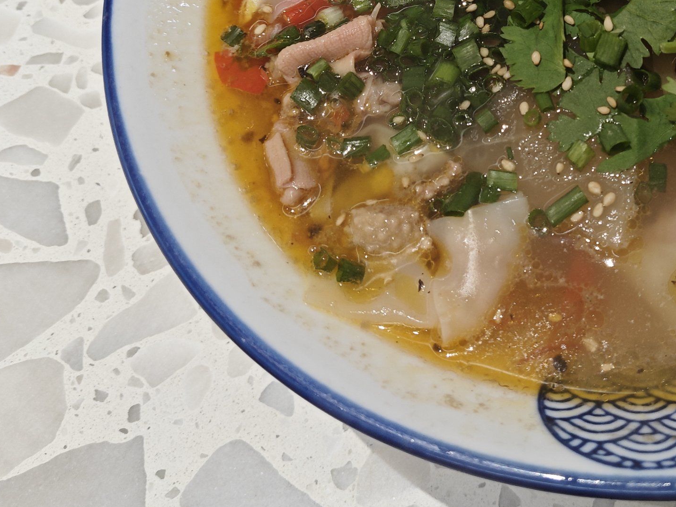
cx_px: 559
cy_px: 74
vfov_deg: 31.7
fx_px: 859
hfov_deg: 40.8
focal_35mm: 44
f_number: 1.8
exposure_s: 1/100
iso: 200
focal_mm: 5.43
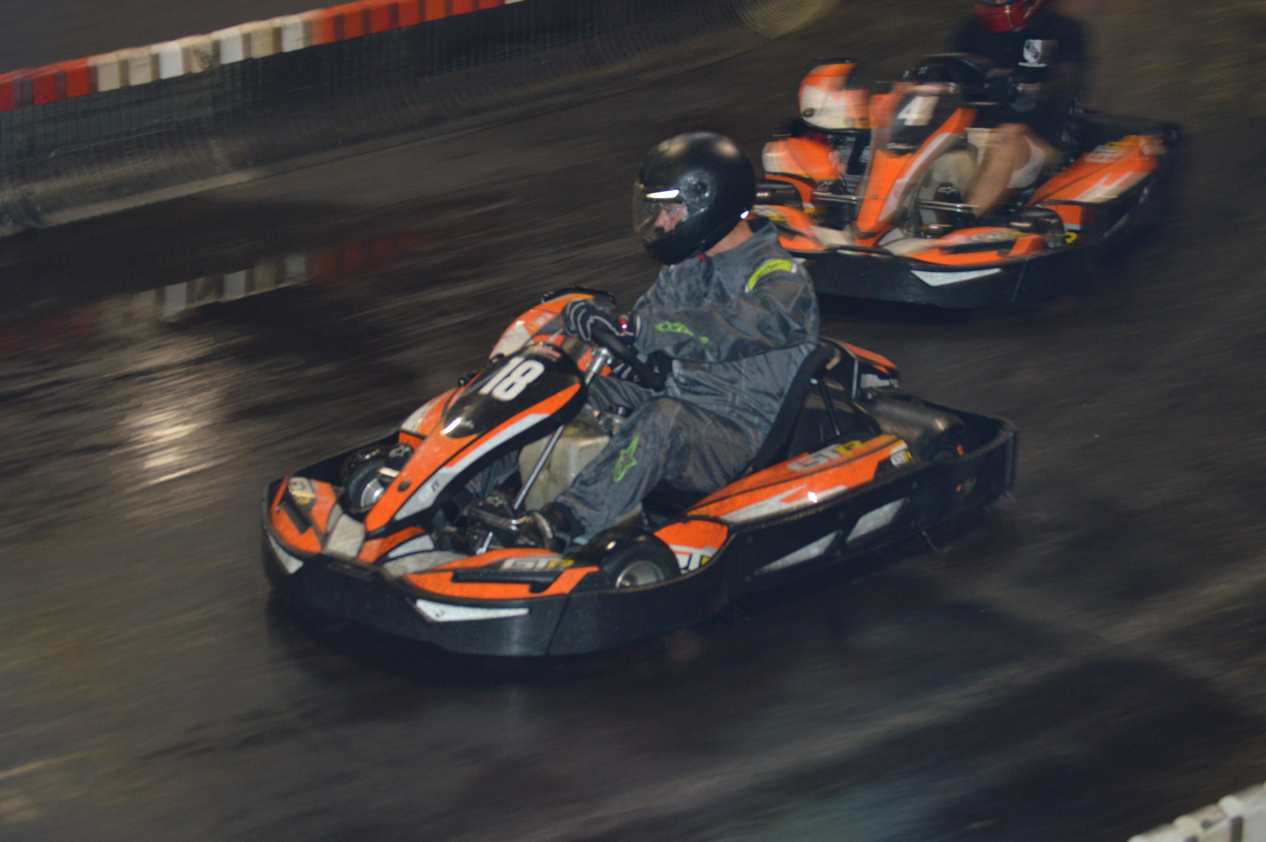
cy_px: 421
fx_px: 3478
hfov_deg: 20.6
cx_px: 633
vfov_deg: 13.8
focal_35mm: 99
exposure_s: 1/60
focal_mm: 66
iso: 800
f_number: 4.2
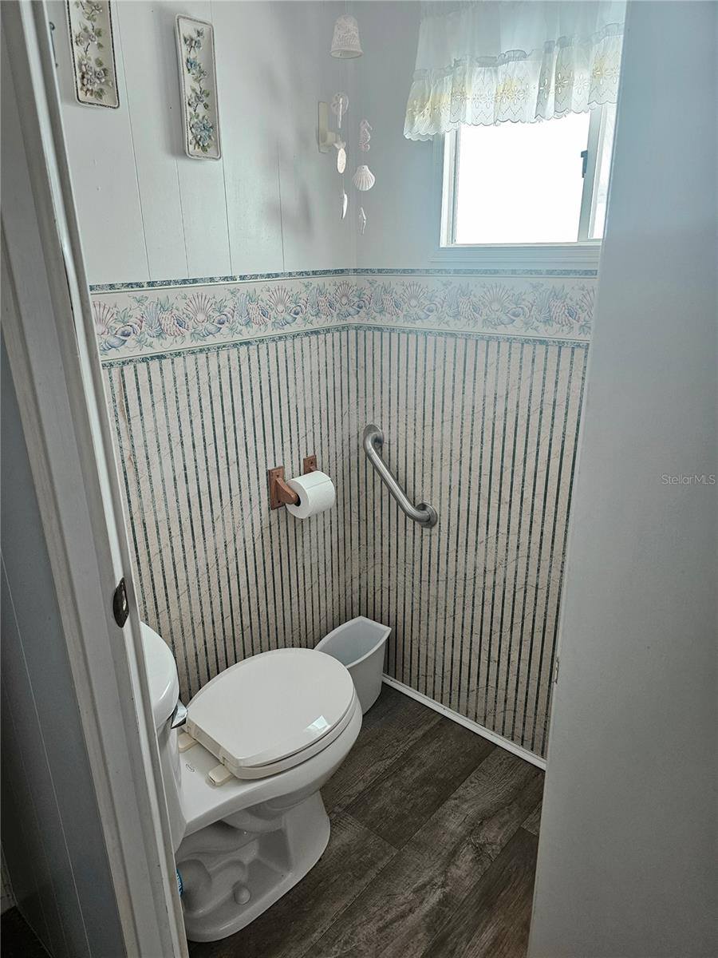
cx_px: 359
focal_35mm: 23
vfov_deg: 73.9
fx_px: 636
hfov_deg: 58.9
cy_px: 479
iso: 250
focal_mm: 6.3
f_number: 1.7
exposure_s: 1/120
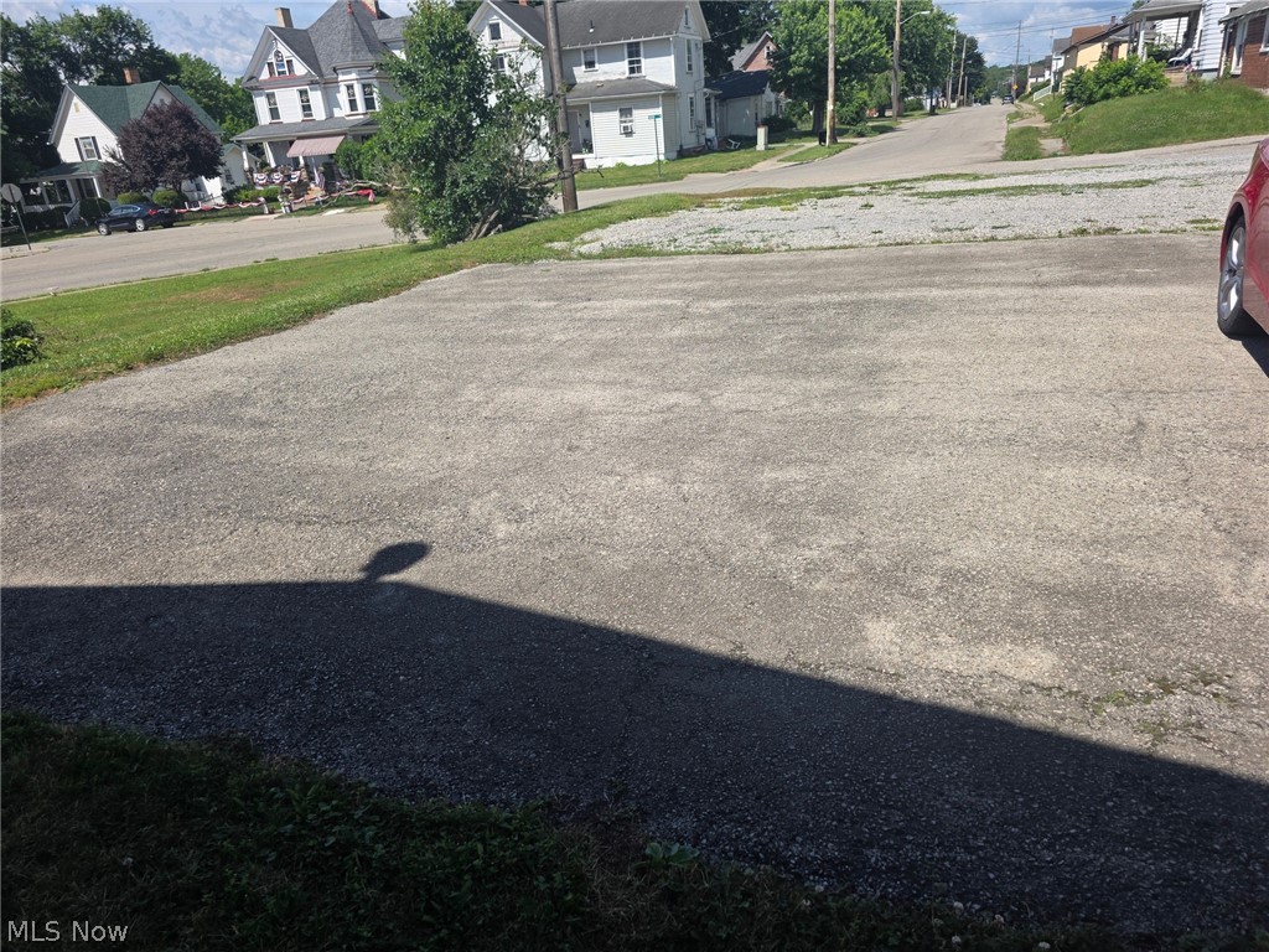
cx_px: 634
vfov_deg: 58.9
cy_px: 476
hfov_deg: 73.9
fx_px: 843
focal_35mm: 23
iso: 80
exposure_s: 1/4434
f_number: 1.7
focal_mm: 6.3
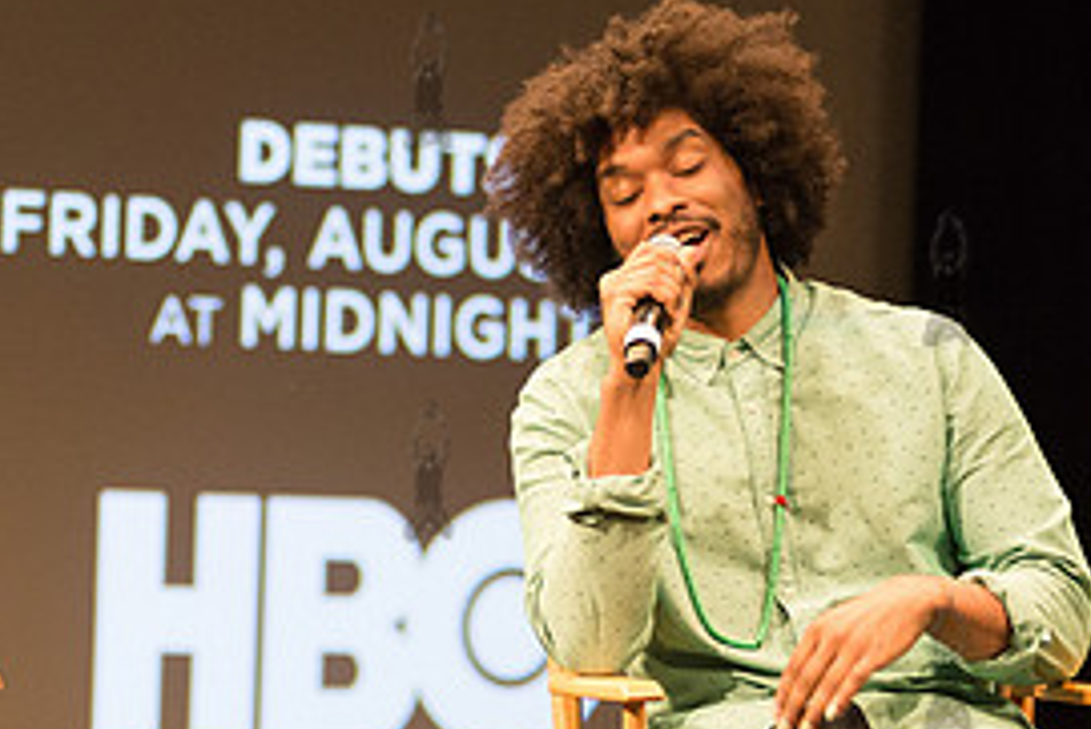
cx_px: 427
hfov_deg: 8.0
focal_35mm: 257
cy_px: 469
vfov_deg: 5.4
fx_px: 7792
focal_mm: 120
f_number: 2.8
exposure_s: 1/200
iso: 4000
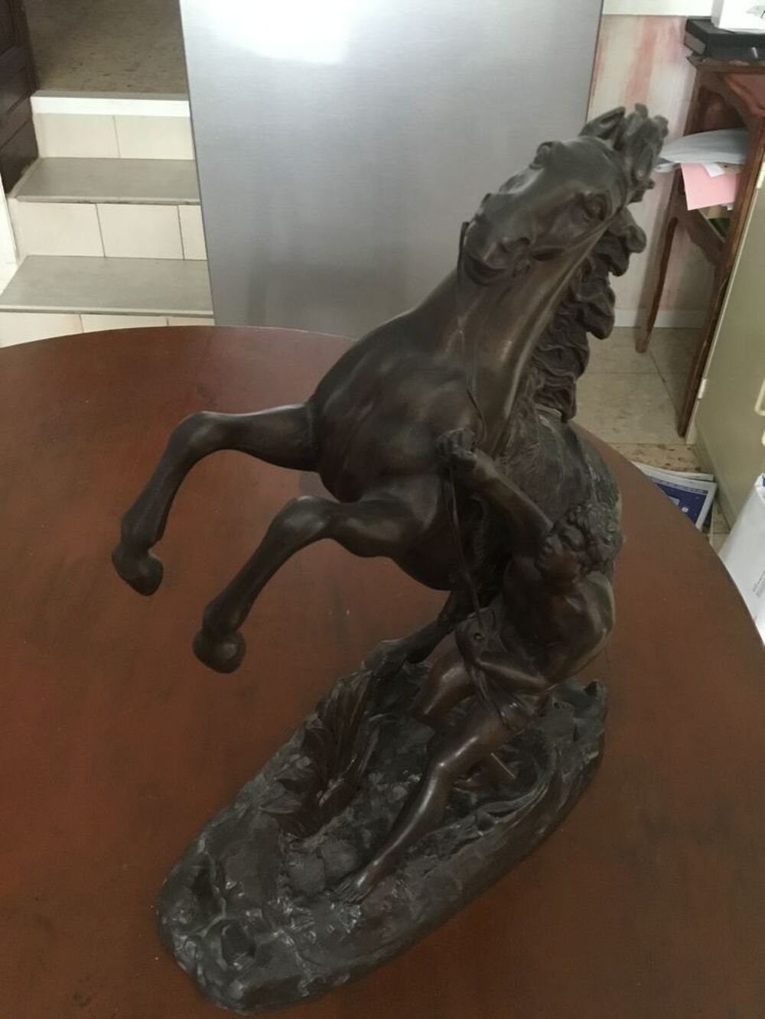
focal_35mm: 31
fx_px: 913
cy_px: 510
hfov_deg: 45.4
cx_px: 382
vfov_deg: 58.3
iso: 400
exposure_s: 1/17
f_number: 2.4
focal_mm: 3.3
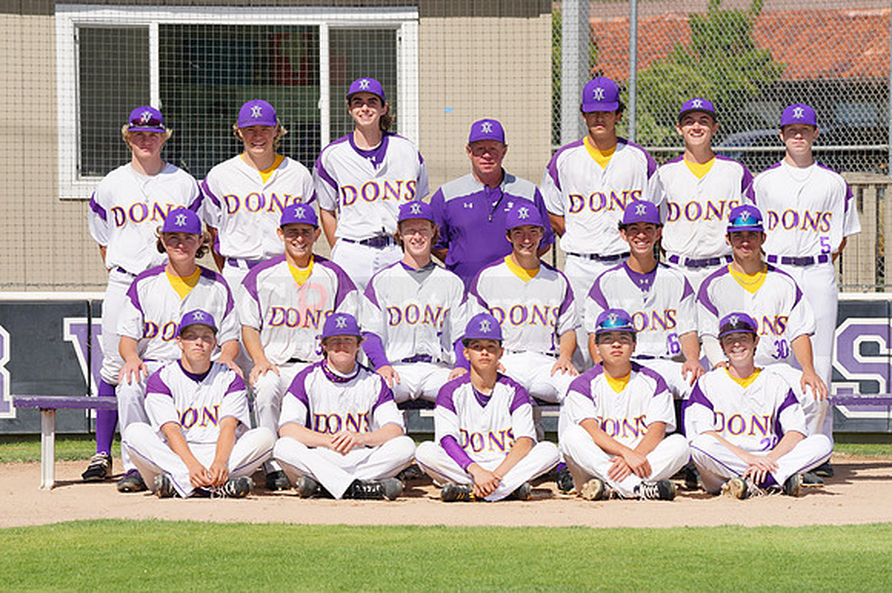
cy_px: 296
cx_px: 446
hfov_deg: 9.2
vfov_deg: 6.1
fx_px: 5547
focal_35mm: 224
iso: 100
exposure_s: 1/250
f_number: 11
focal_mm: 224
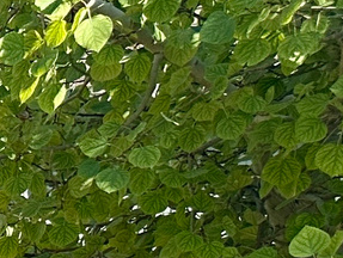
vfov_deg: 7.6
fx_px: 1697
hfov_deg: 8.9
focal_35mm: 171
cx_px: -755
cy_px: 768
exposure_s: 1/1721
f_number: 1.78
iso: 80
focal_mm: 6.86
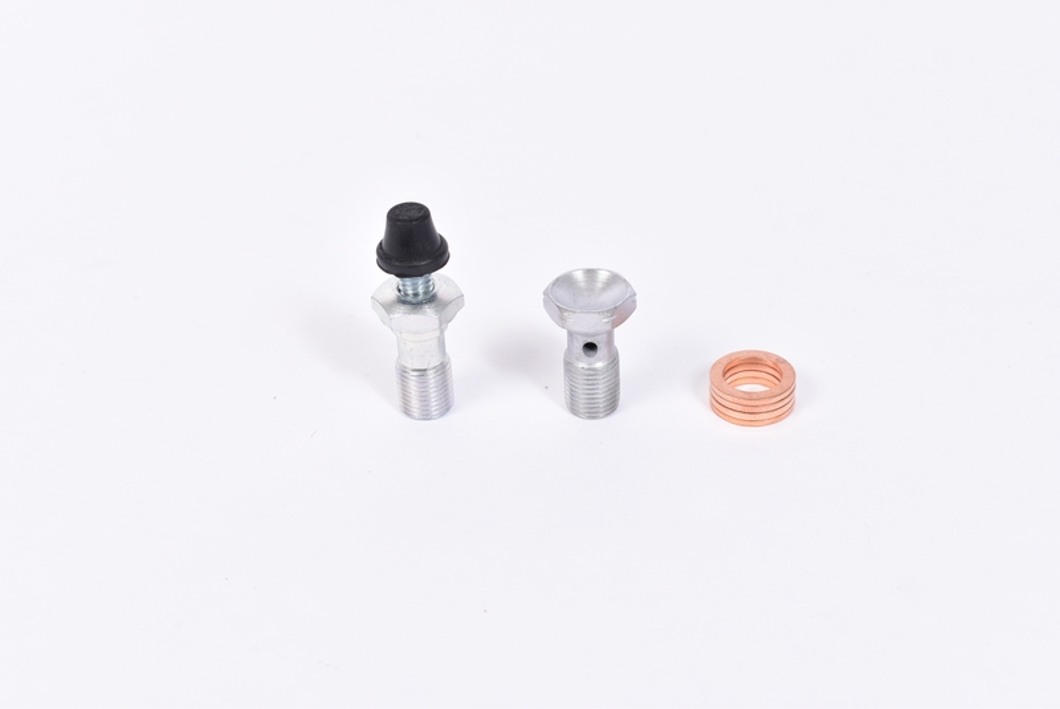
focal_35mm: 60
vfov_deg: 22.7
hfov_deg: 33.4
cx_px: 530
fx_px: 1768
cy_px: 354
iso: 100
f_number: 10
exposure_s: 1/80
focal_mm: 40
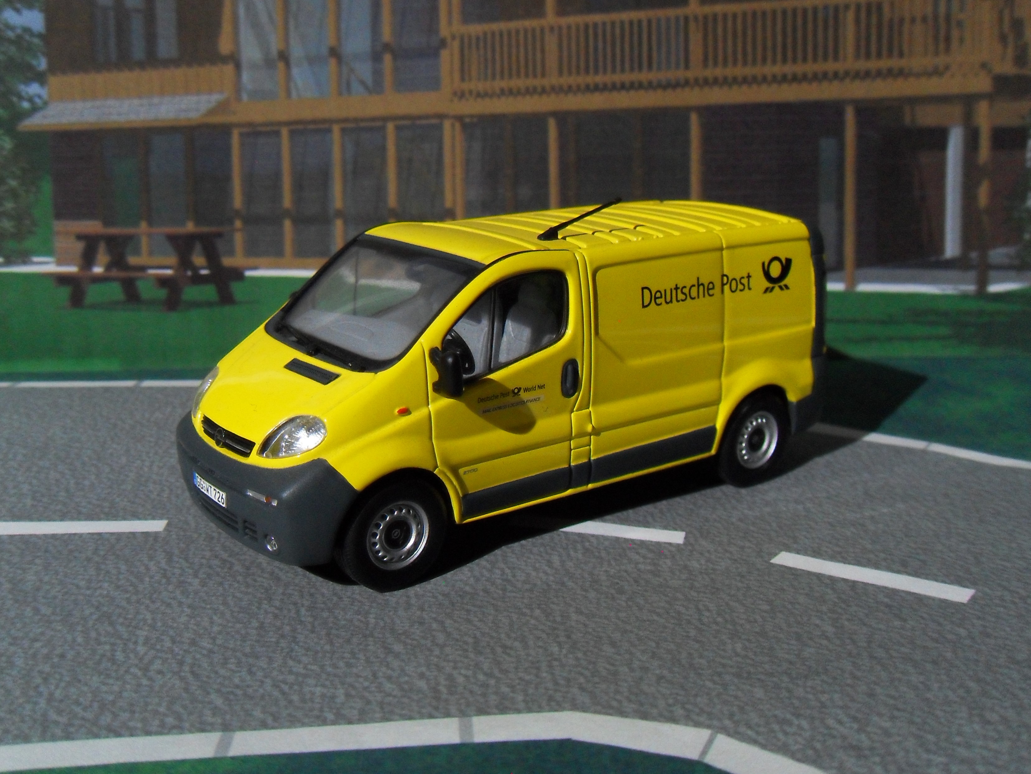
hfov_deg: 52.6
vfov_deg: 40.7
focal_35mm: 35
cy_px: 387
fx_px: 1042
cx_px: 516
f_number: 3.5
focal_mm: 6.3
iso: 400
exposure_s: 1/10
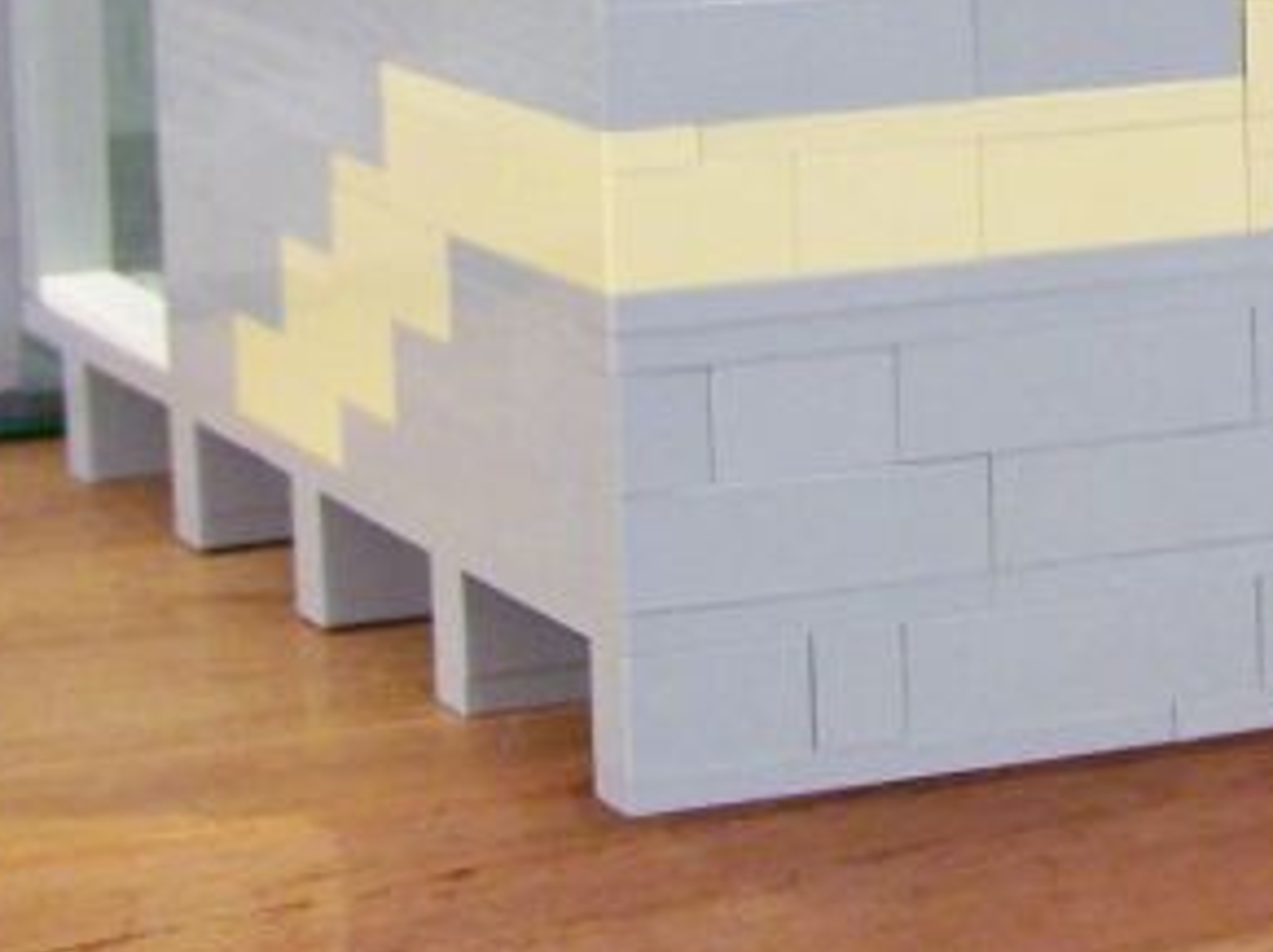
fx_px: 5585
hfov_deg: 12.7
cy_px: -465
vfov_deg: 9.5
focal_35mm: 152
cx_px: 1479
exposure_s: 1/3
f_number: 3.2
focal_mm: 7.1
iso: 200
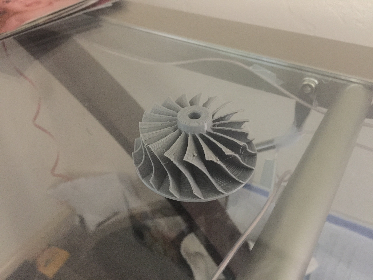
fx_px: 312
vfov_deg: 48.2
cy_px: 140
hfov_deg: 61.7
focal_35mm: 29
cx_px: 186
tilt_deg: -40.7
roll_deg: +1.4
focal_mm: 4.15
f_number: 2.2
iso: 160
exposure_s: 1/4
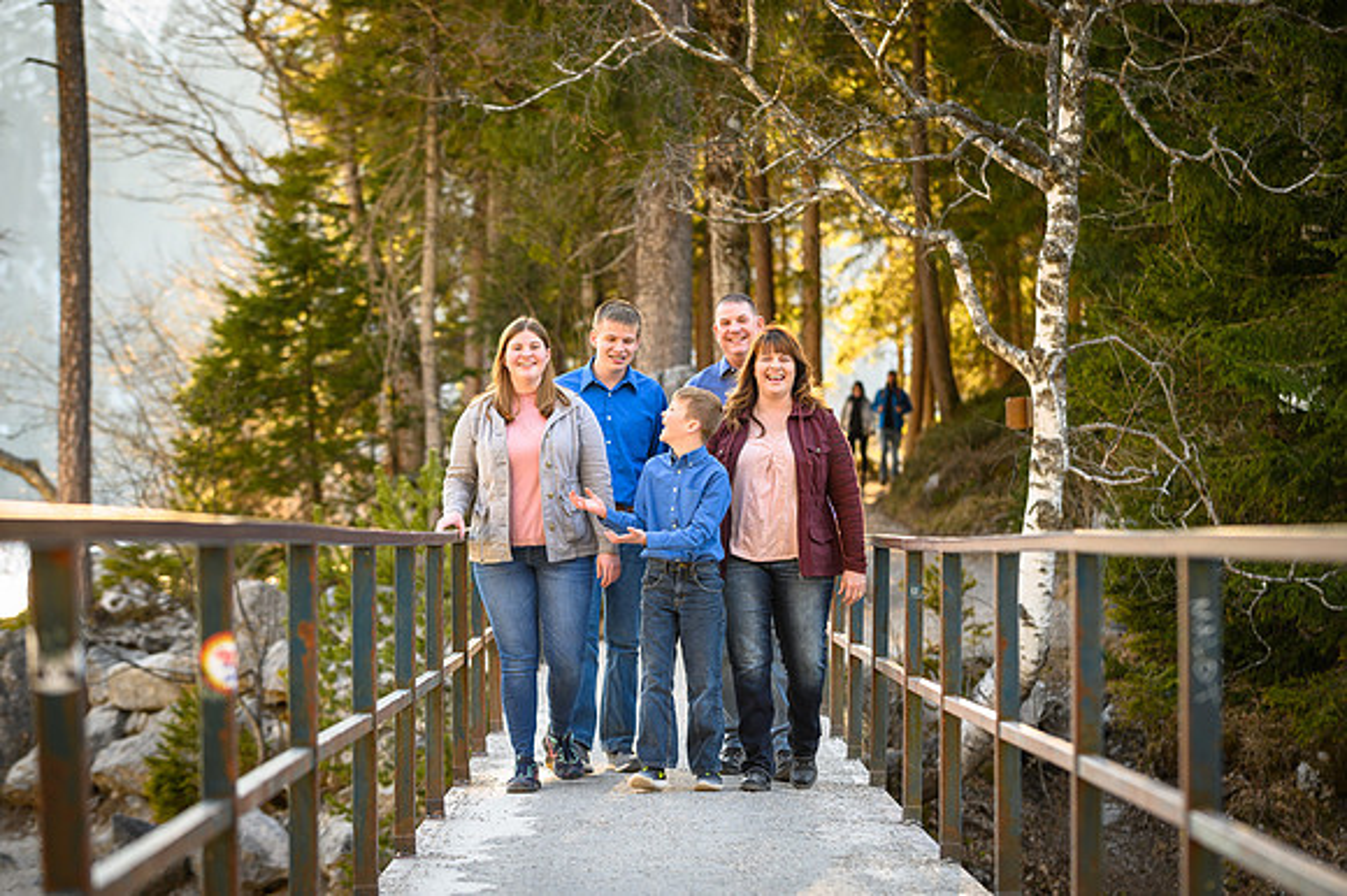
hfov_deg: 16.9
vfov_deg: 11.3
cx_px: 664
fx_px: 4534
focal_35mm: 121
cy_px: 473
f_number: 4
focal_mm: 110
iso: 320
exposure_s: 1/125
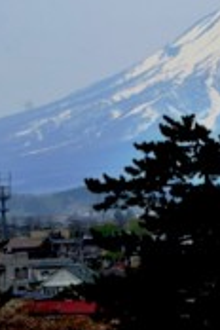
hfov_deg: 6.4
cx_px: 328
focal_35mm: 213
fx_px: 1952
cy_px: 126
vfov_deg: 9.7
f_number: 11
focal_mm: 62
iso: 160
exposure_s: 1/500
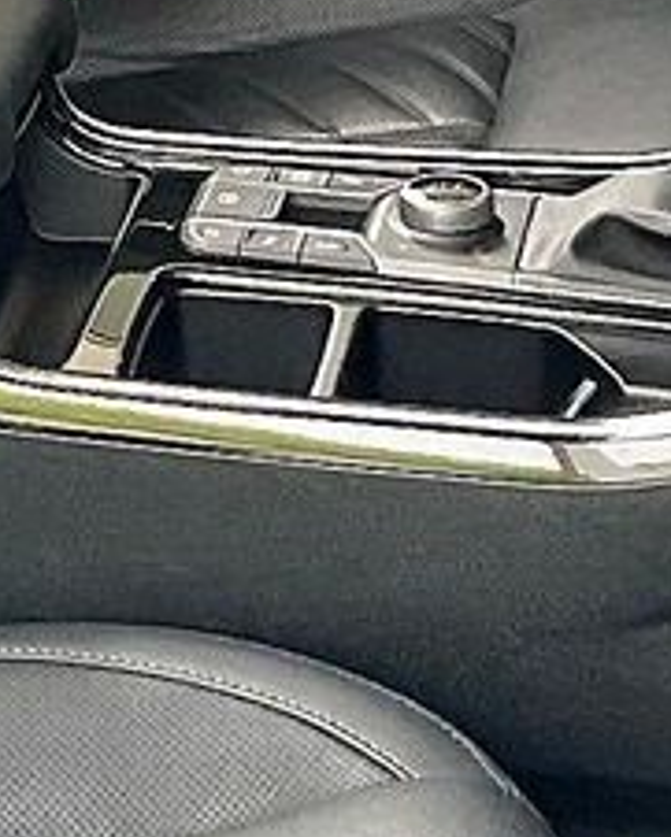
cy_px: 89
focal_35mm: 200
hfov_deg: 7.7
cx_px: -137
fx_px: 4961
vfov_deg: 9.6
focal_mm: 3
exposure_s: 1/122
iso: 50
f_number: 1.8
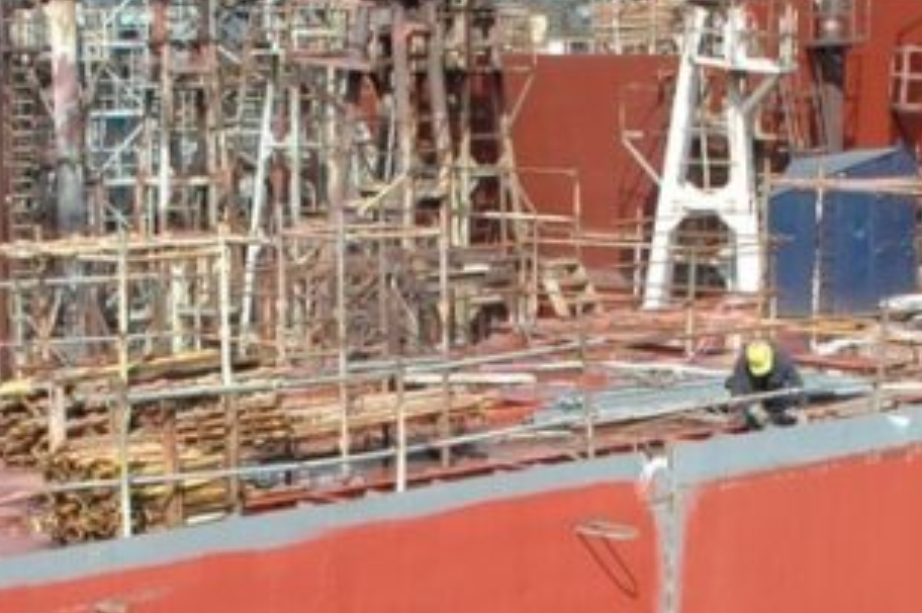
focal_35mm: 101
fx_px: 2584
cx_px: 367
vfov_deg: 13.1
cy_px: 748
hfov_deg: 20.2
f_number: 11
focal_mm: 20
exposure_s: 1/125
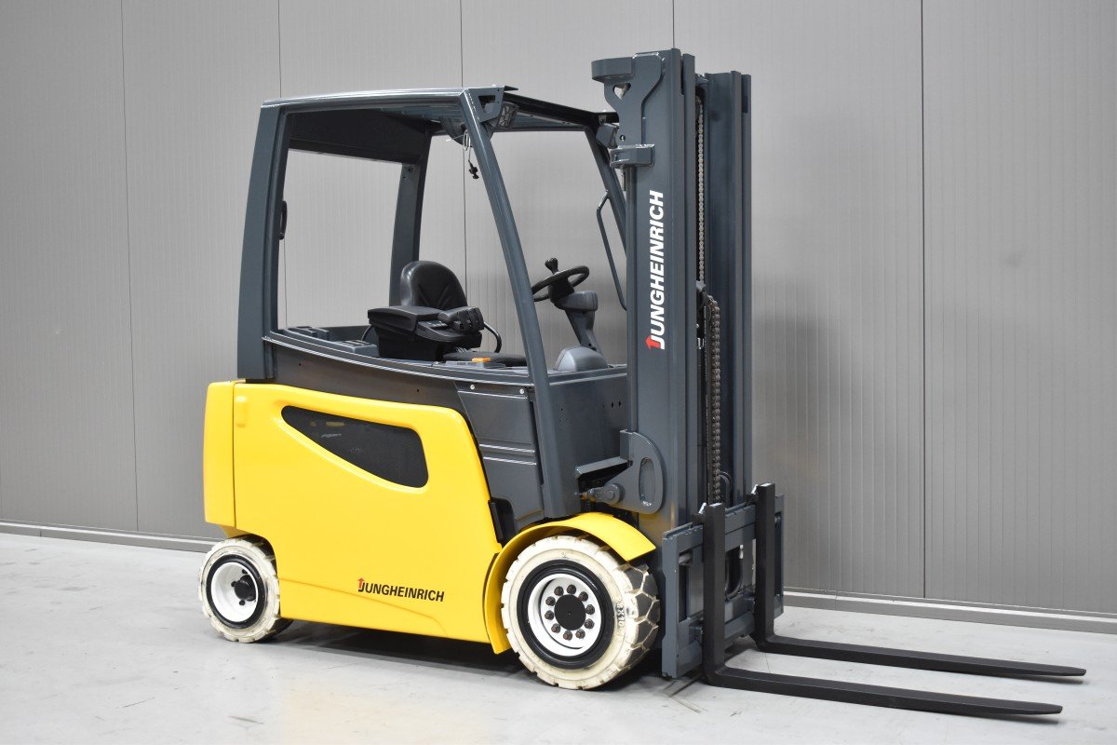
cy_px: 372
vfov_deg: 29.9
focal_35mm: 45
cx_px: 558
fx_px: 1396
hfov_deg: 43.6
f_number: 5
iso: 1250
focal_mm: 30
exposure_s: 1/30
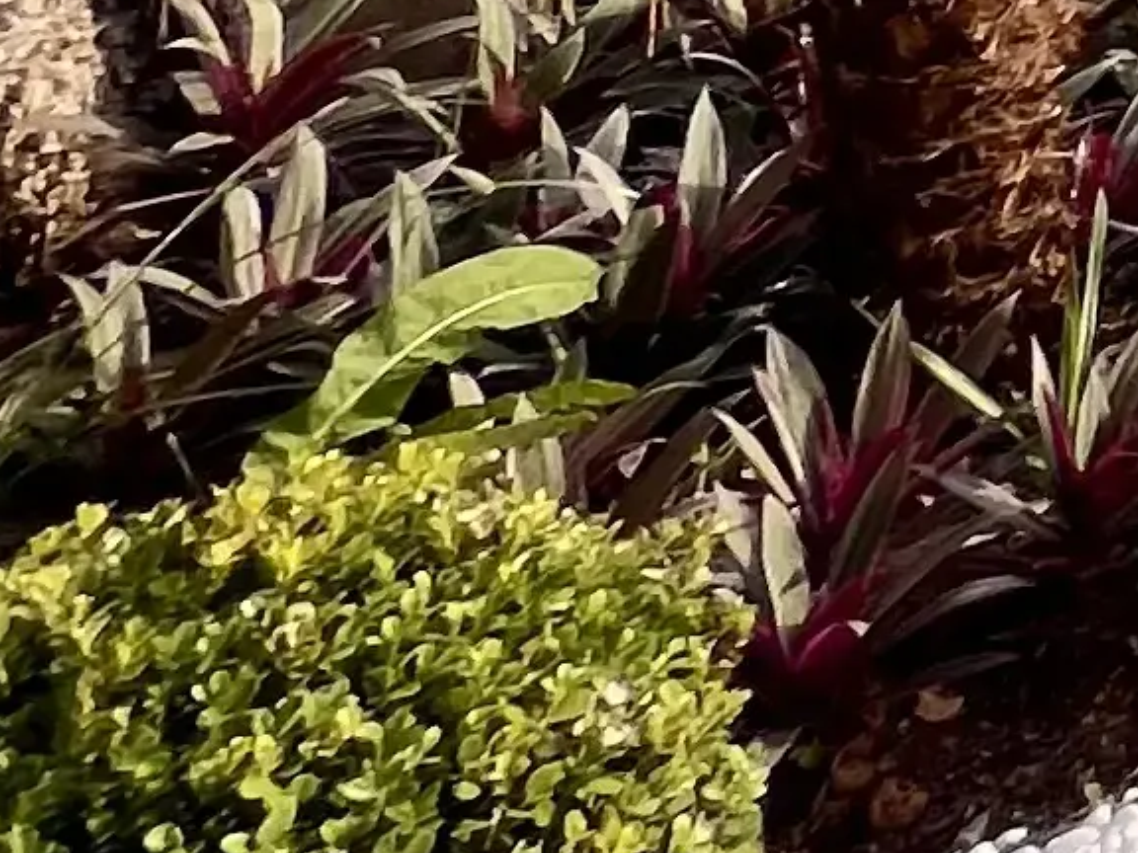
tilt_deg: -0.4
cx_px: 3957
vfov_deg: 11.9
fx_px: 2992
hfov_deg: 9.6
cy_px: -1396
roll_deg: -0.3
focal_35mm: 91
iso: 32
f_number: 1.8
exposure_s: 1/233
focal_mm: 1.57
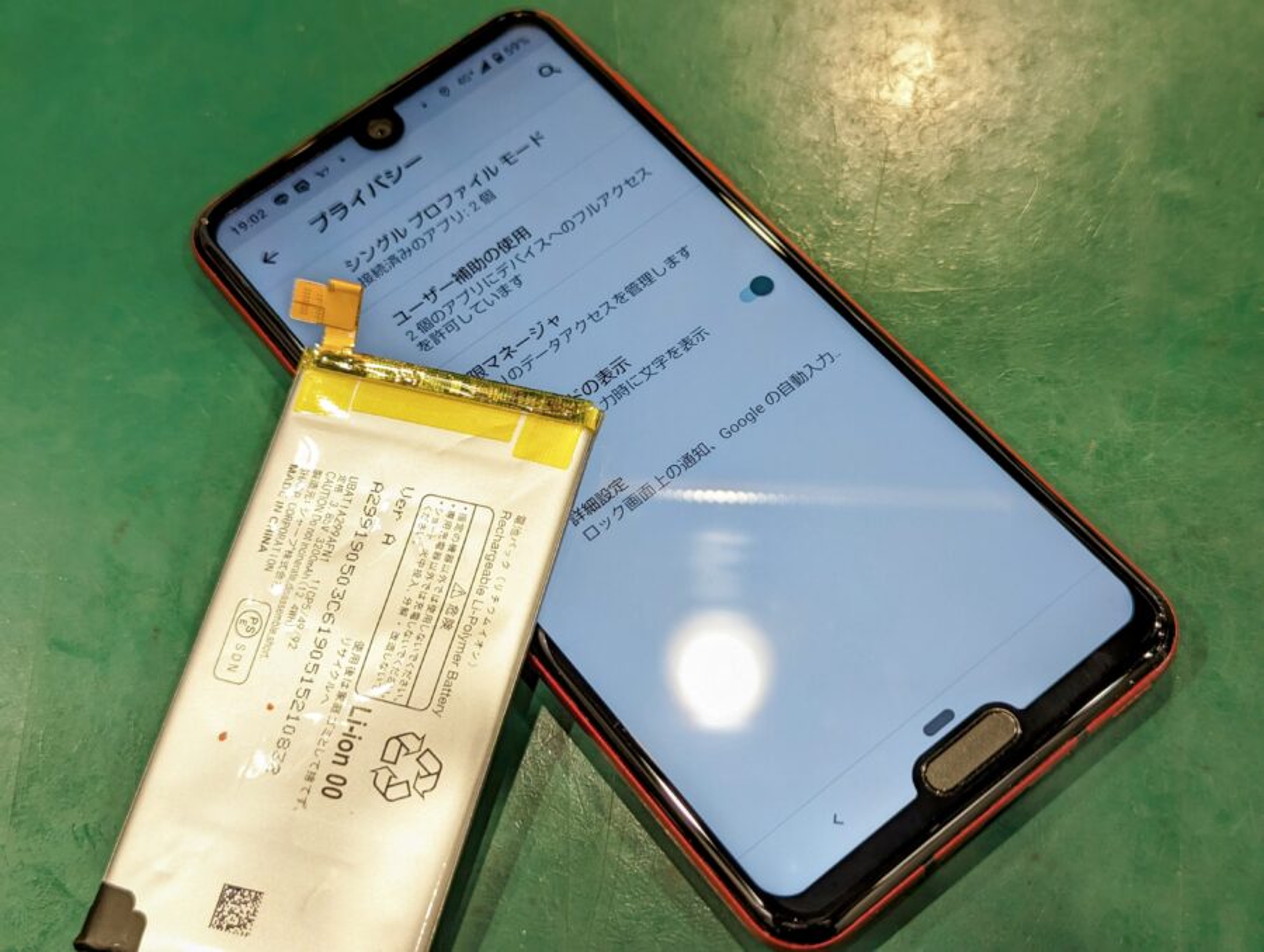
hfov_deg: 39.6
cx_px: 632
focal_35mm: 48
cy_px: 476
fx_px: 1756
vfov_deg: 30.3
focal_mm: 6.81
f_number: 1.85
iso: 139
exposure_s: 1/60
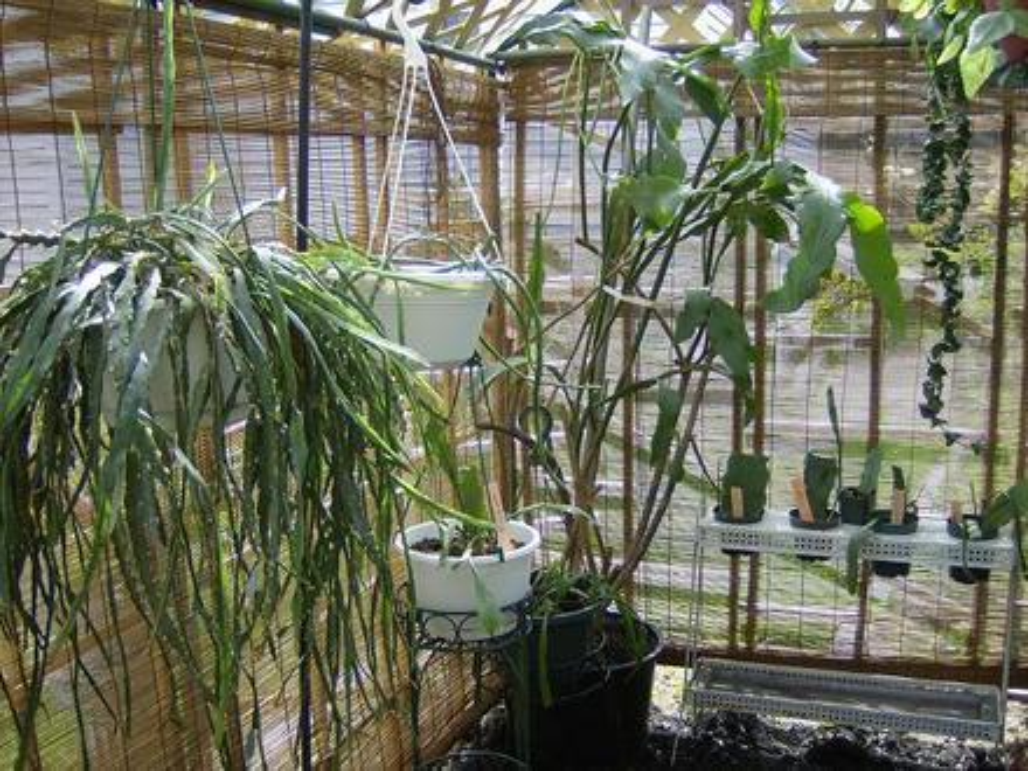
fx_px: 1069
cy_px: 386
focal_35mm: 36
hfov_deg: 51.4
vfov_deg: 39.7
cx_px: 514
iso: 100
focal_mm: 6
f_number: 2.8
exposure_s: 1/173
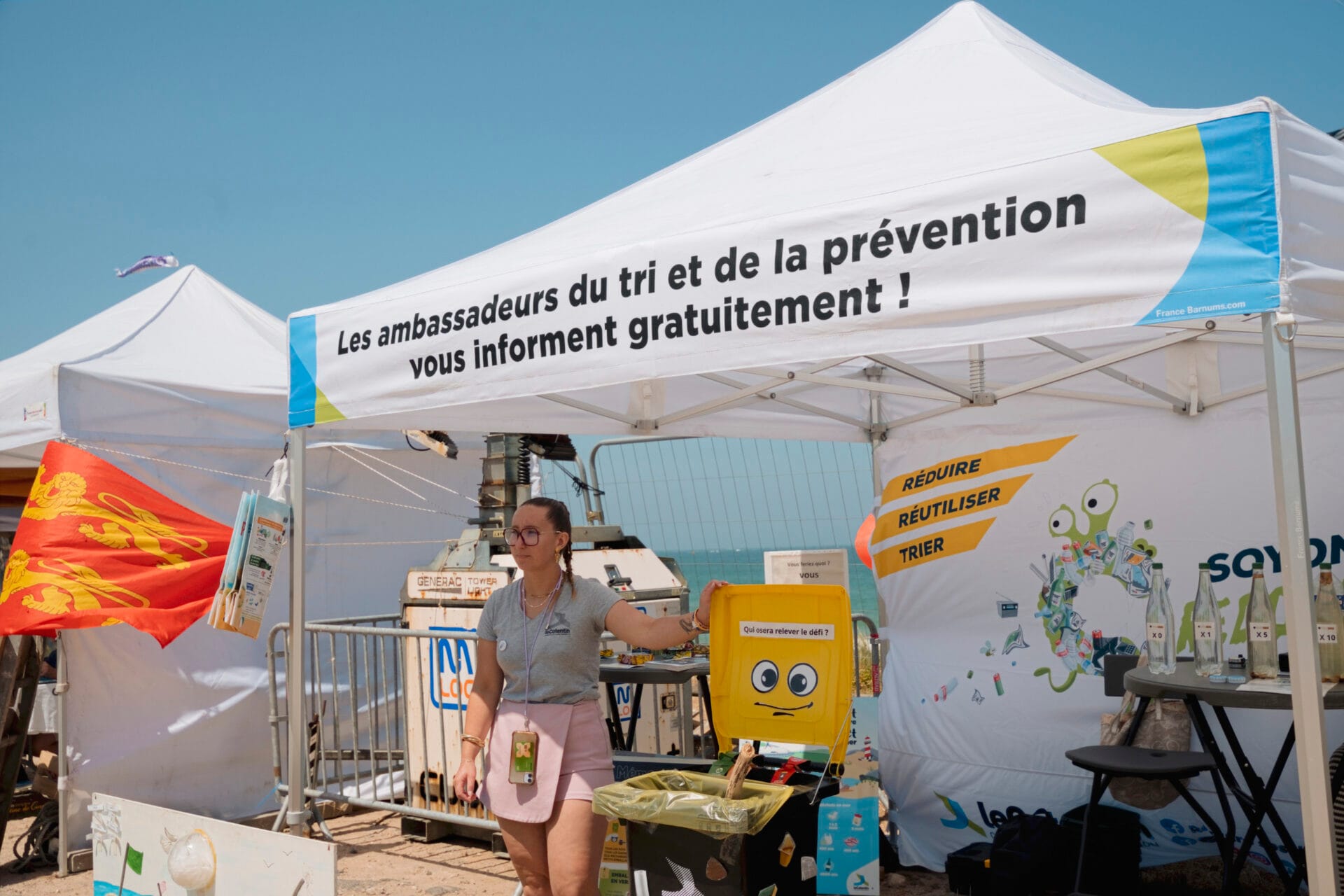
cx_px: 672
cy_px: 448
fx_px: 1430
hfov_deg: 50.3
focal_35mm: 38
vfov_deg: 34.8
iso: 100
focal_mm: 38.3
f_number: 7.1
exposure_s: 1/640
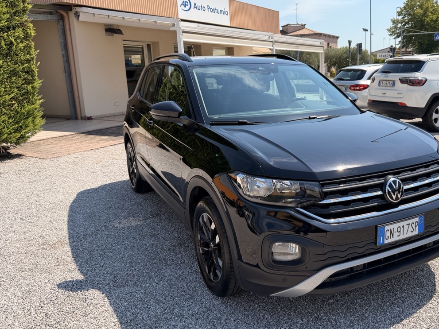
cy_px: 160
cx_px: 280
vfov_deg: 45.4
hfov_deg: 57.5
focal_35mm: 31
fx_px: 393
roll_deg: +1.5
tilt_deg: -12.9
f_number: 1.78
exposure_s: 1/3953
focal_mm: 6.76
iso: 80
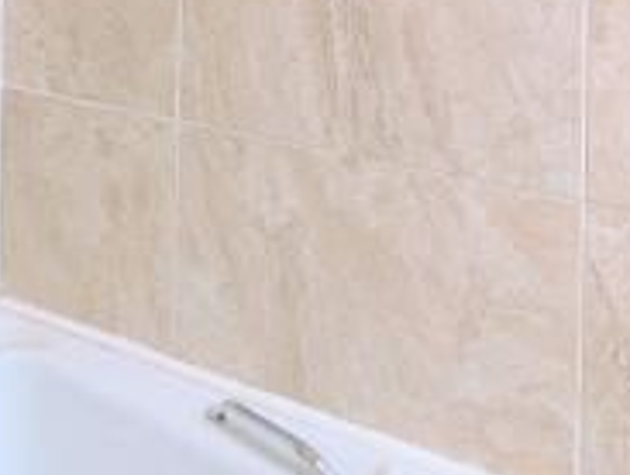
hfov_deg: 28.4
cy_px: -153
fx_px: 1222
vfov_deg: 20.1
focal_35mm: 67
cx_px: 485
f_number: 1.7
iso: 48
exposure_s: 1/61.8
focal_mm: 2.02
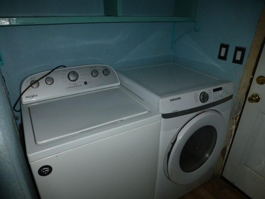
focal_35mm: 24
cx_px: 132
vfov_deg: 56.8
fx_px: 184
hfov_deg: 71.6
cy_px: 100
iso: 100
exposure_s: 1/60
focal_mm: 4.3
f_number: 3.3
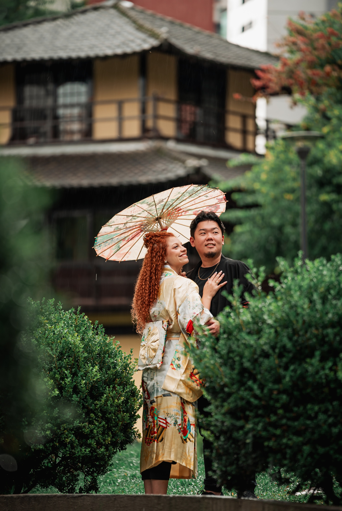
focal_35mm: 179
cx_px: 171
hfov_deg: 7.7
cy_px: 256
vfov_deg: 11.5
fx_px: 2547
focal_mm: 179
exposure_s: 1/40
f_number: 2.8
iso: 100
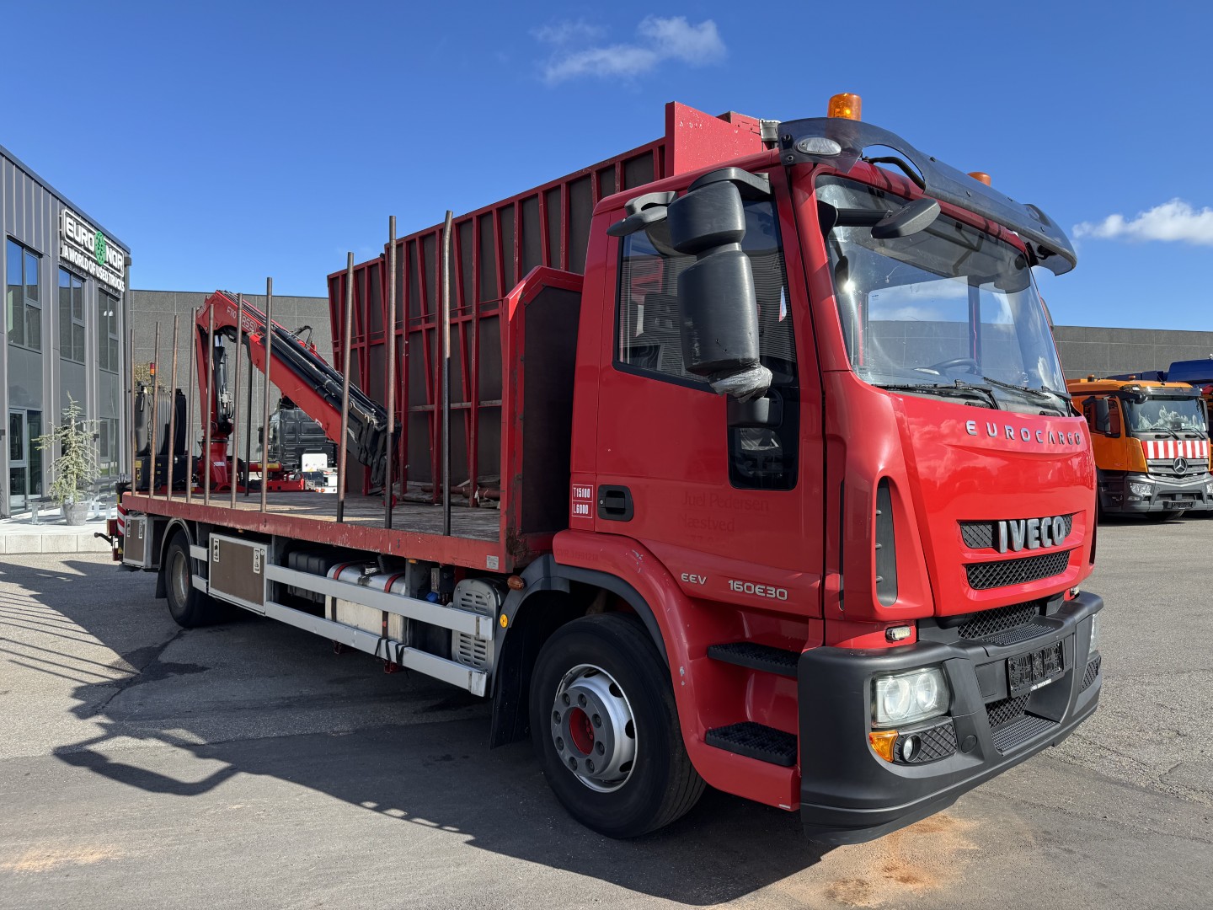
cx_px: 606
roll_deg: +1.0
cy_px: 455
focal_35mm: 24
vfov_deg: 56.8
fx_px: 841
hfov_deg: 71.6
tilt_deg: -0.6
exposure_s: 1/1818
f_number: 1.78
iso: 80
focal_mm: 6.76
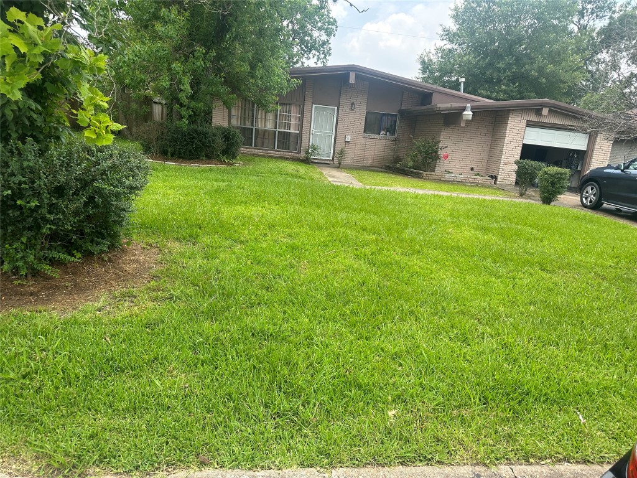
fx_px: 442
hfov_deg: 71.6
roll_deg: -6.5
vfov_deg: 56.8
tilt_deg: -13.0
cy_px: 239
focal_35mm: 24
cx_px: 318
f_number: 1.78
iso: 80
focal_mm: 6.86
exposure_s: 1/1029
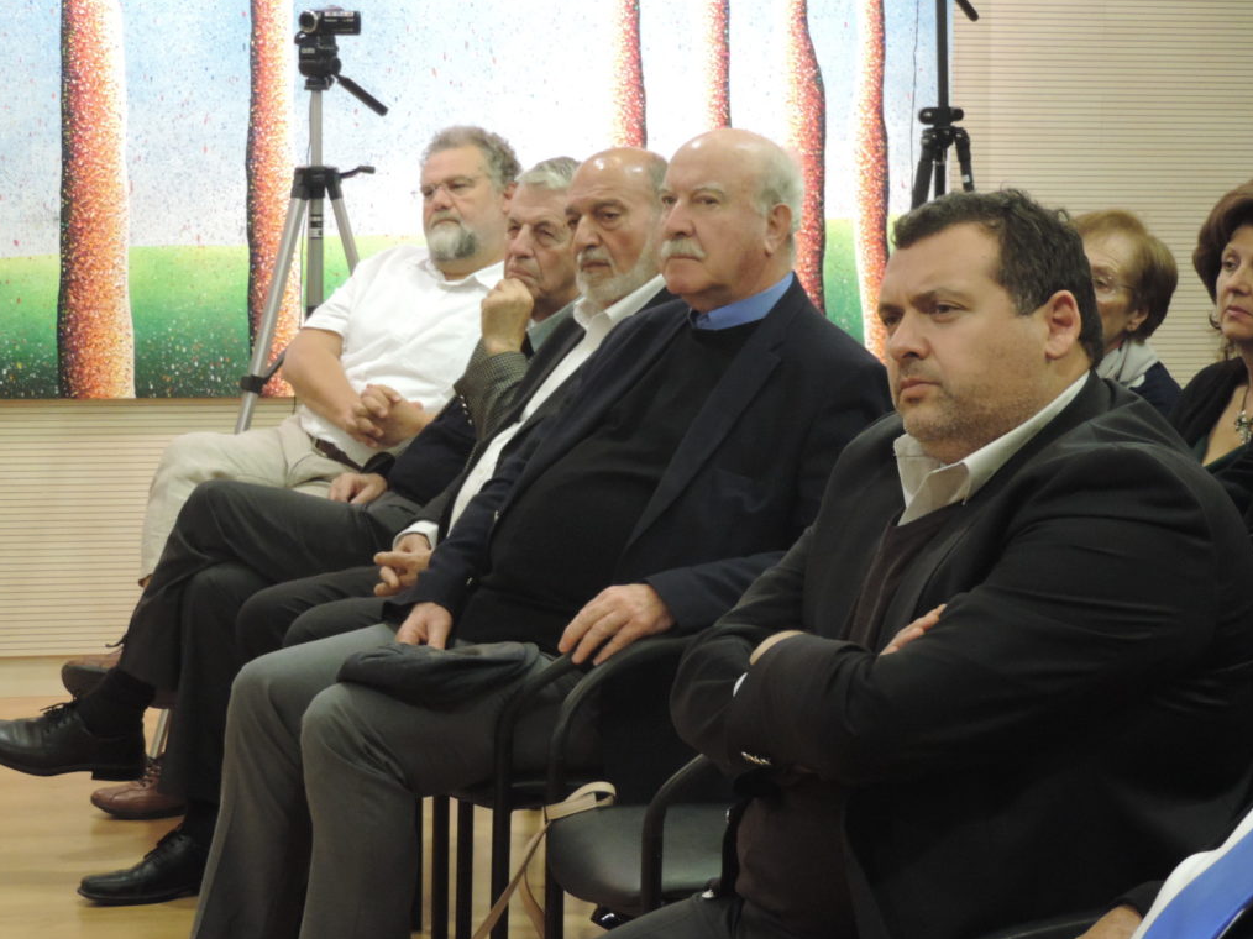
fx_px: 3655
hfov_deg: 19.5
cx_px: 623
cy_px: 467
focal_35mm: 101
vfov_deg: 14.6
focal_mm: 17.8
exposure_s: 1/15
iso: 800
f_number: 4.1
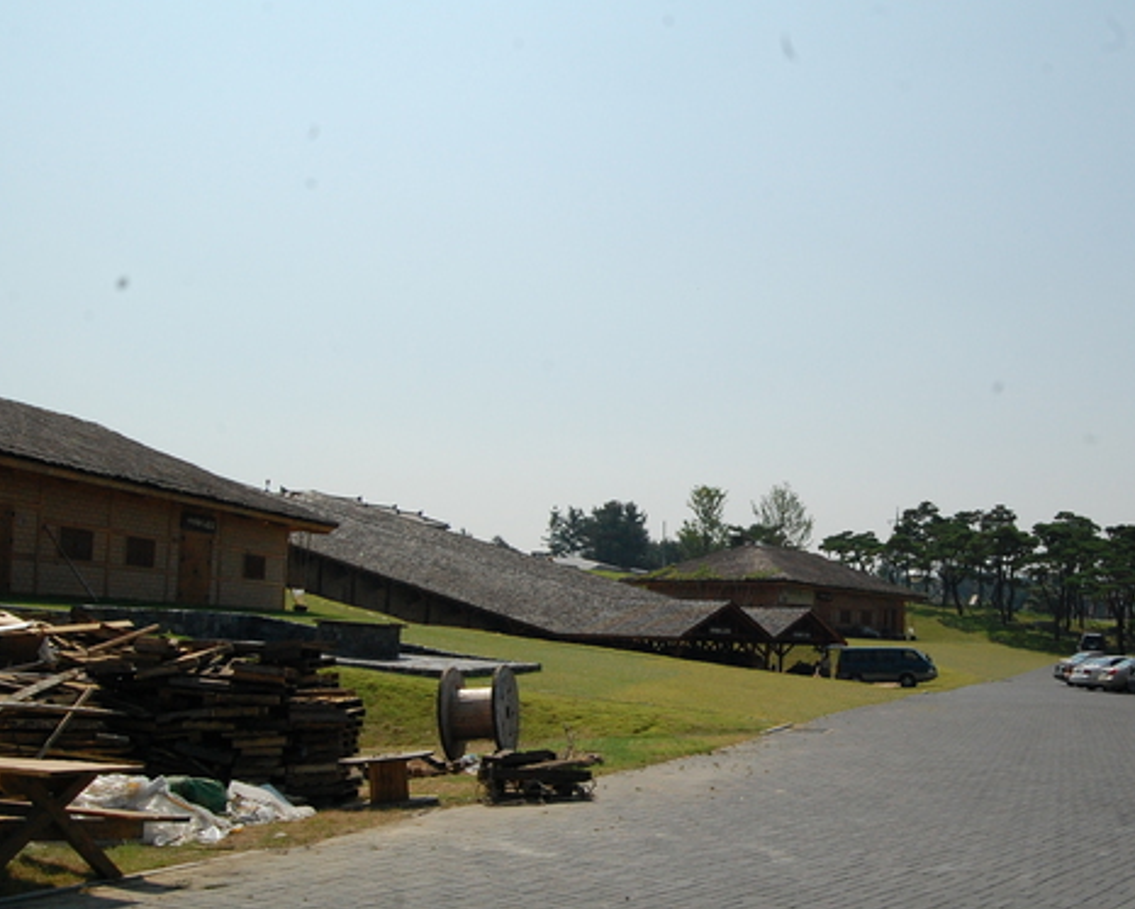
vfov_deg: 39.0
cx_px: 776
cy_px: 535
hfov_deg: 47.0
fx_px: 1277
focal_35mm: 38
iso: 800
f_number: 13
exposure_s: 1/1250
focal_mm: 18
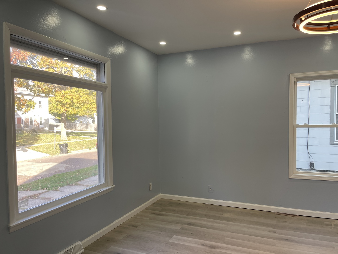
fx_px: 244
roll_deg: +1.1
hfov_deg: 69.4
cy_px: 127
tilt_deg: -2.0
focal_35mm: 25
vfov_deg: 54.9
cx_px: 169
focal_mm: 5.1
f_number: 1.6
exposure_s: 1/125
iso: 32
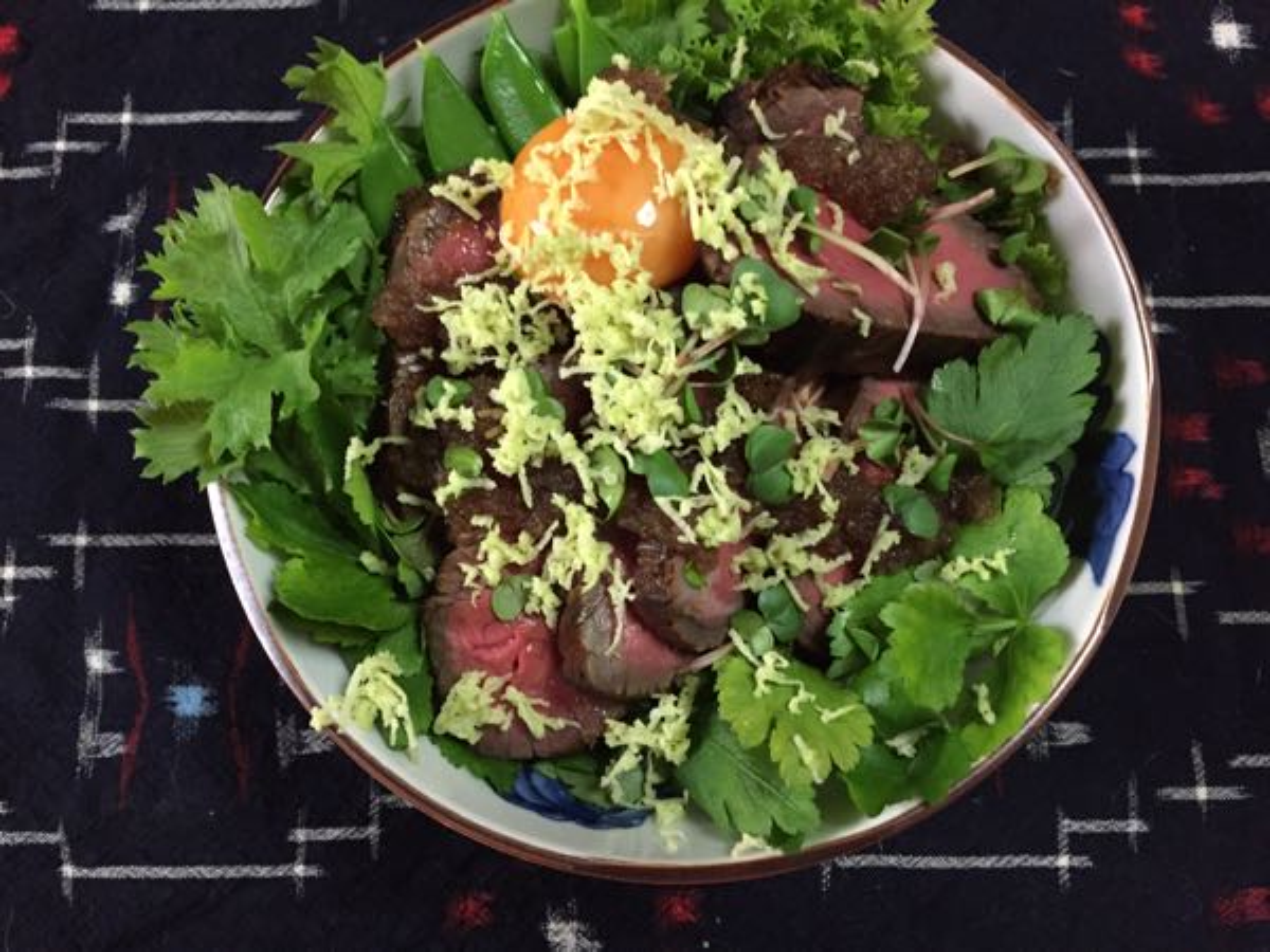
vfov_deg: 48.2
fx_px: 1064
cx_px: 635
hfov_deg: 61.7
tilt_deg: -77.2
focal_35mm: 29
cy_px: 476
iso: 250
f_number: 2.2
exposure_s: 1/15
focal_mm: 4.15
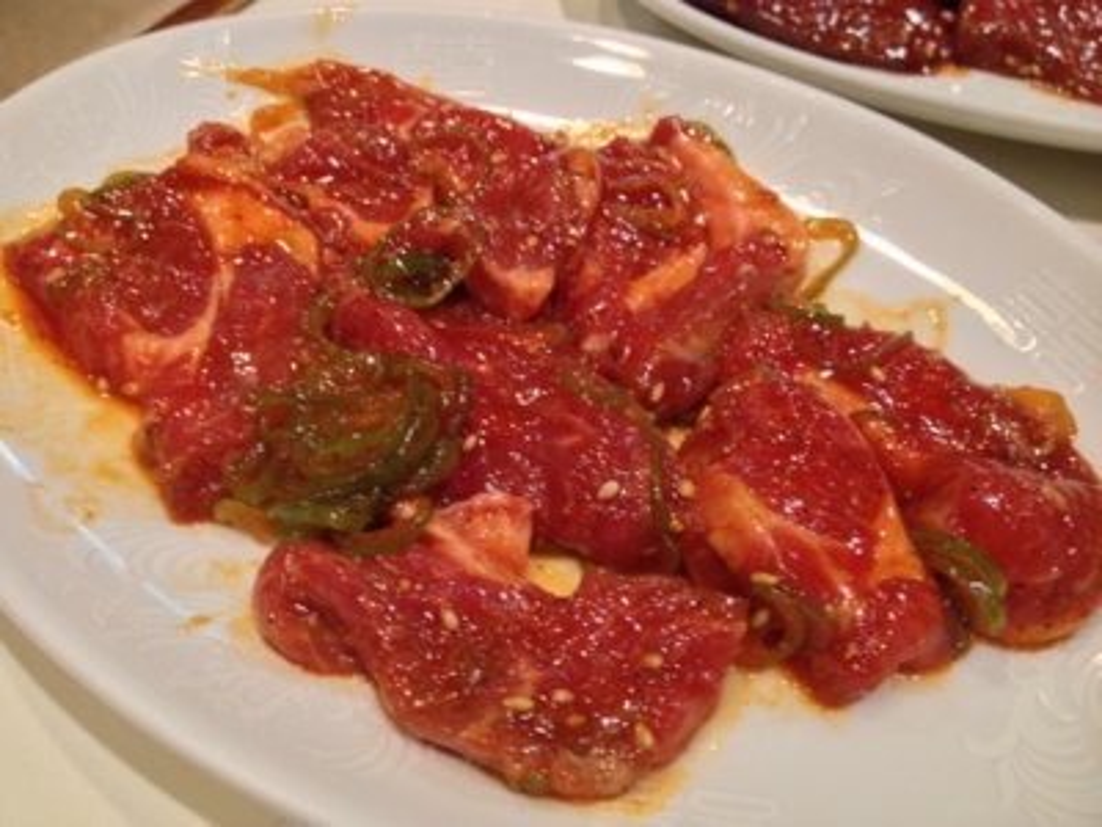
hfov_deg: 52.6
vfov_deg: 40.7
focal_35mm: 35
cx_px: 551
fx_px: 1114
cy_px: 414
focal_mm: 4.28
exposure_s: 1/20
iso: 320
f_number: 2.4
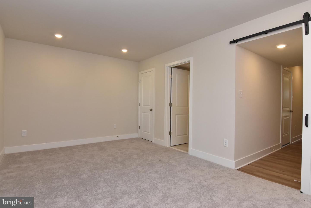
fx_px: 156
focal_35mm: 18
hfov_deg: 90.0
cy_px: 104
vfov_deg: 67.5
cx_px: 156
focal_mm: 12
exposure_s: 1/80
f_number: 10
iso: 800
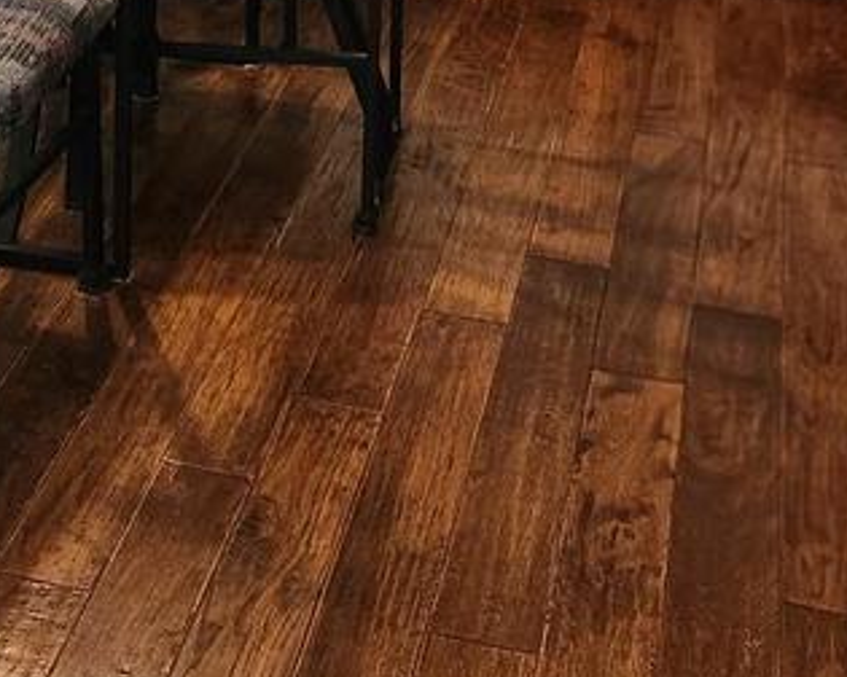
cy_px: -438
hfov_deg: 24.5
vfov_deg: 17.2
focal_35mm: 77
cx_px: 237
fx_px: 1930
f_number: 1.8
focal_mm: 5.4
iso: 640
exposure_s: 1/120
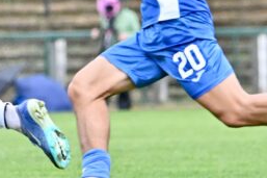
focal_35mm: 837
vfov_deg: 1.6
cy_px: -16
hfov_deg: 2.5
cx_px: -73
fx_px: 6204
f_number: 5.3
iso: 2000
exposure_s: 1/1600
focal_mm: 210
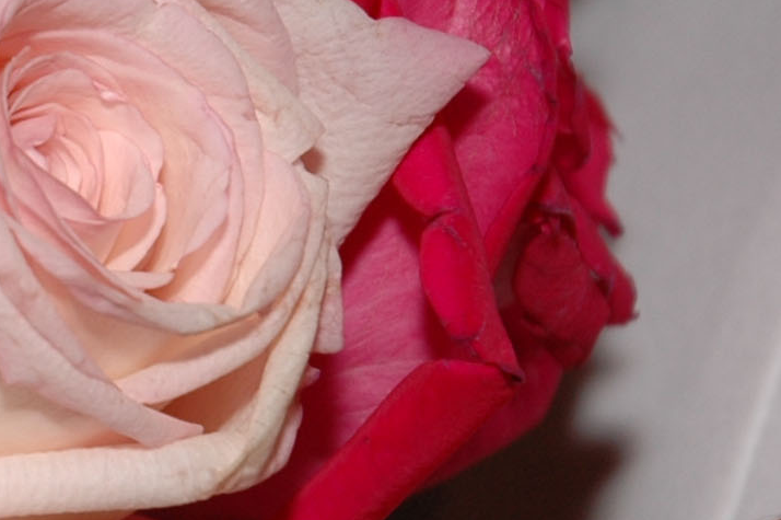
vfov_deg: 4.3
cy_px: 42
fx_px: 6850
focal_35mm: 316
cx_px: -573
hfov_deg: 6.4
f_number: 4.5
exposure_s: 1/60
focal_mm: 50
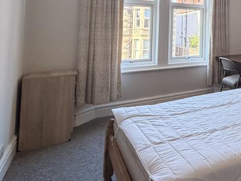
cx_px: 285
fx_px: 244
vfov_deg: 37.9
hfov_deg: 39.2
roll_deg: +0.0
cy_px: 18
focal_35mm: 35
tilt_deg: +2.9
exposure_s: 1/50
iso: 200
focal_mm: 2.22
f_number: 2.2
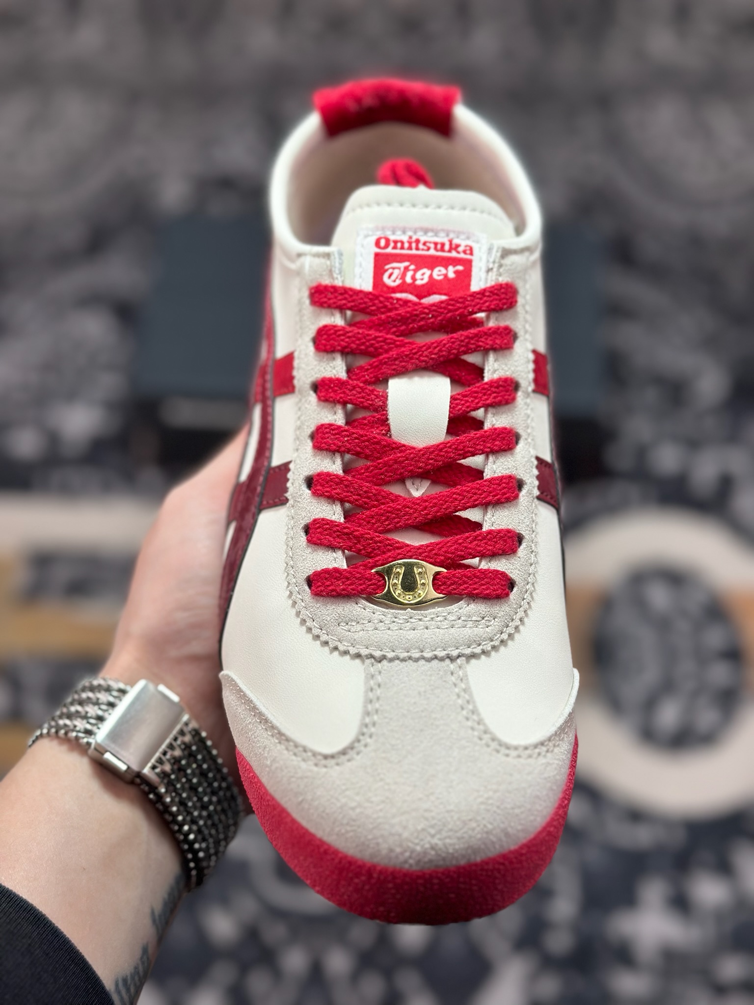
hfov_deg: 30.3
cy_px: 502
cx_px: 377
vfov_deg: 39.7
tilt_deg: -57.2
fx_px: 1394
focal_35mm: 48
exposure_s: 1/1145
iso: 80
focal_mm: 6.86
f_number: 1.78
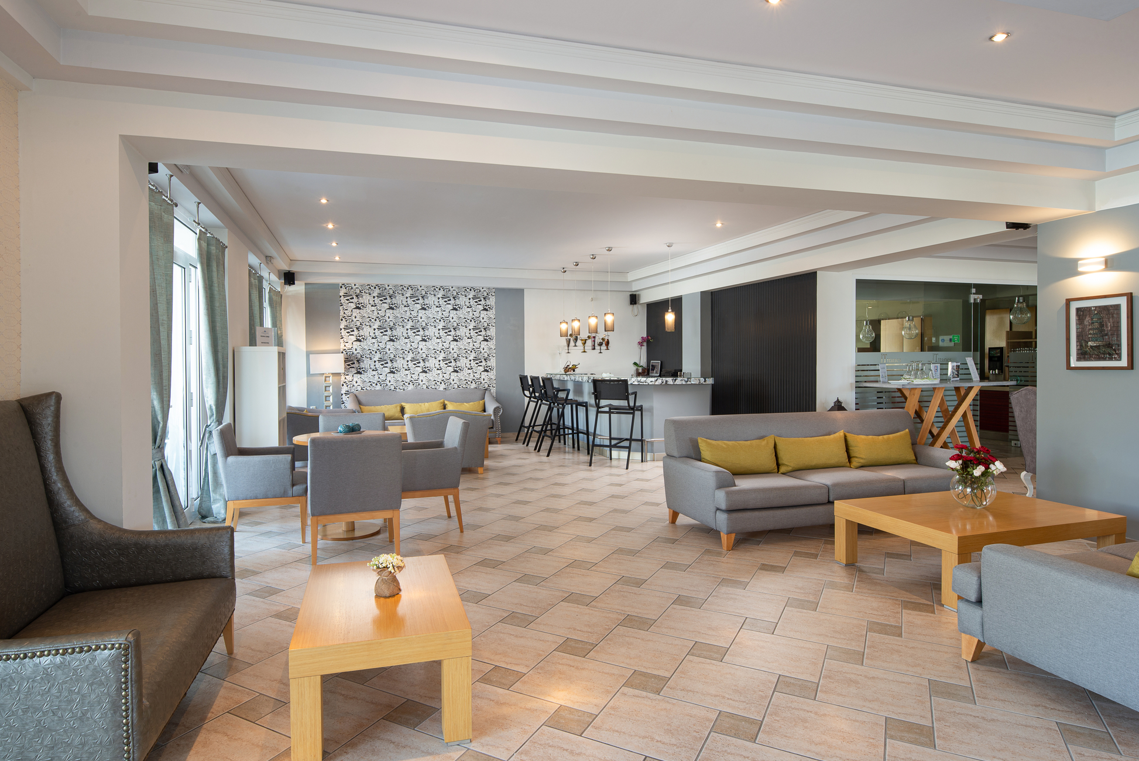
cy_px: 362
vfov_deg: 61.9
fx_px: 633
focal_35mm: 20
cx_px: 547
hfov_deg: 83.9
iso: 100
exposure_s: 1
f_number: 14
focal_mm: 19
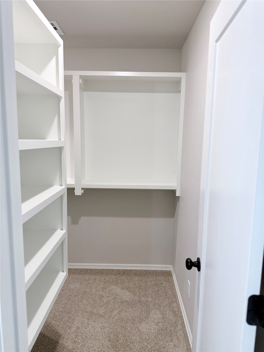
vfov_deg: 71.6
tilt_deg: -8.0
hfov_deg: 56.8
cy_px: 176
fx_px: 244
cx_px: 132
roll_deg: -0.7
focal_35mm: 24
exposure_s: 1/120
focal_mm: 6.76
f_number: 1.78
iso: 160
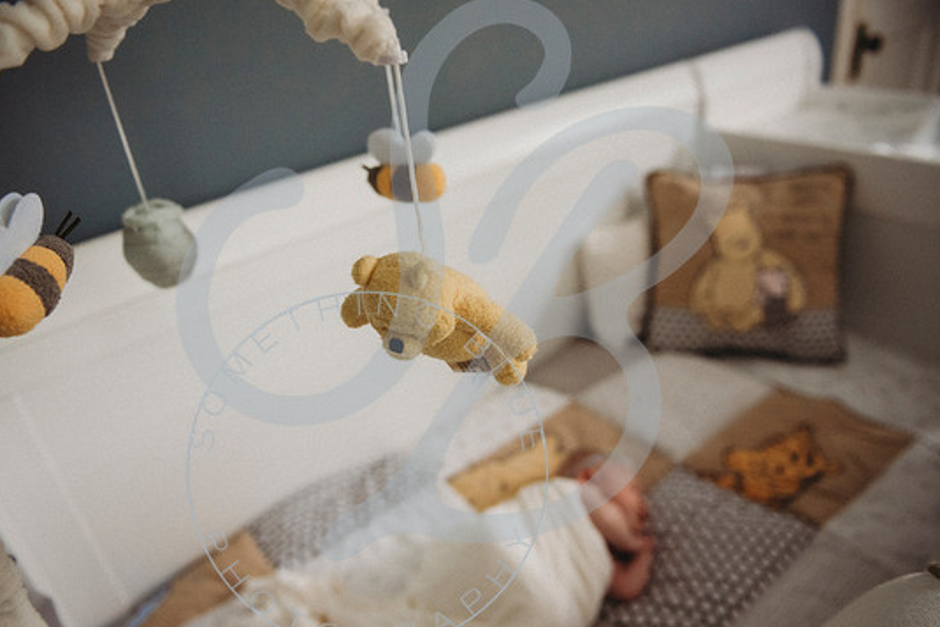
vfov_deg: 49.6
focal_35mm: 26
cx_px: 455
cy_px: 324
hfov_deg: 69.4
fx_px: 679
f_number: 2.8
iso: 3200
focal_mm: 24
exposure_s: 1/125
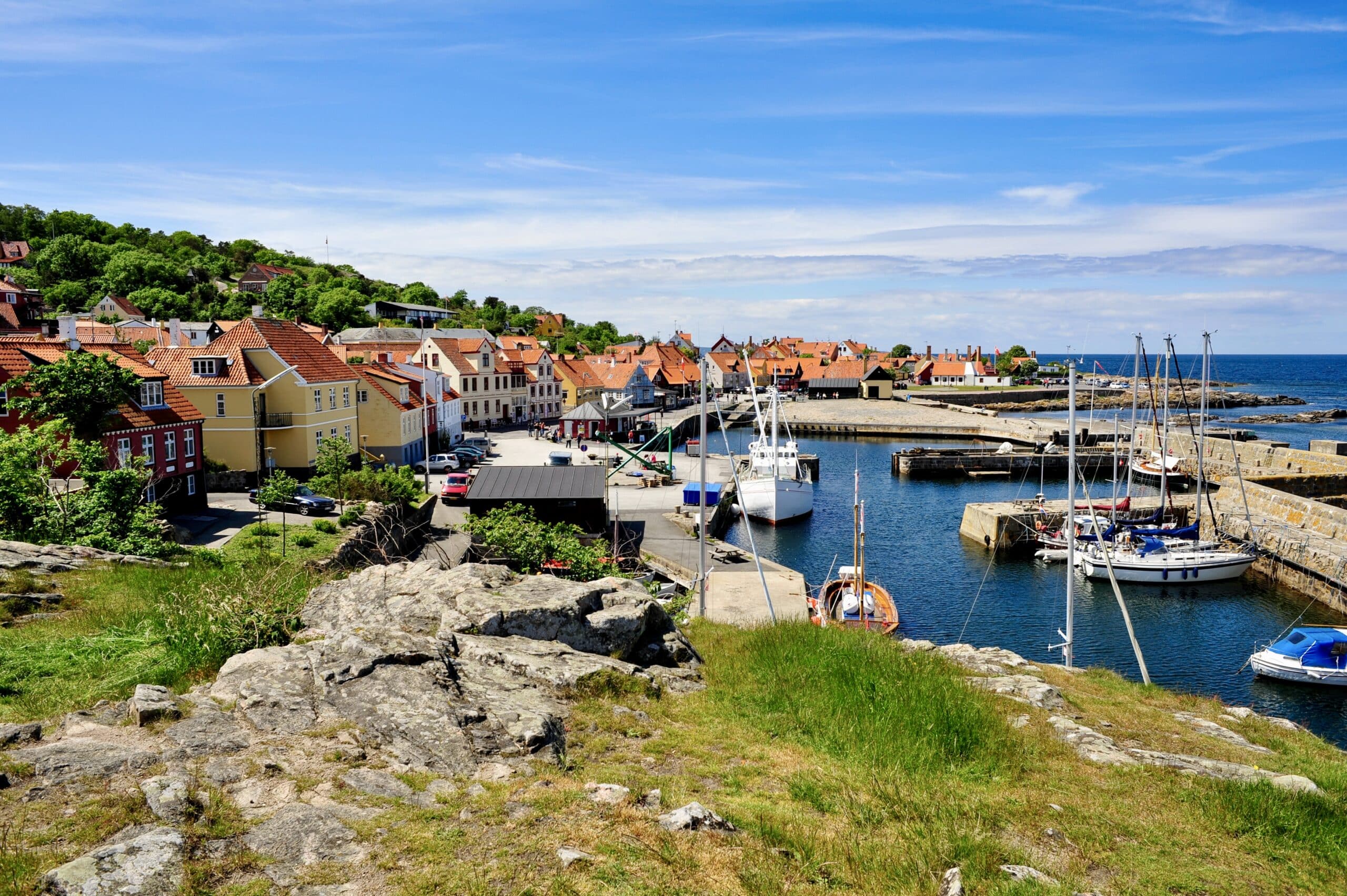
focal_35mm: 24
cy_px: 448
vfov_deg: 53.1
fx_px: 897
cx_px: 674
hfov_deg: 73.8
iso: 200
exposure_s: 1/400
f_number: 10
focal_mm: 24
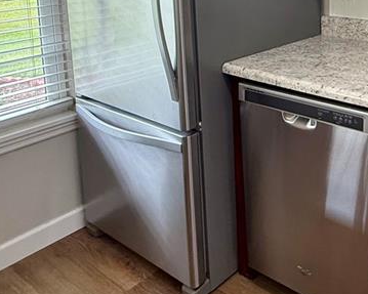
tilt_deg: -5.0
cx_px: 400
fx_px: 425
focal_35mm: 39
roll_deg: -0.4
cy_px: -11
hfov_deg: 39.0
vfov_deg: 34.2
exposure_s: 1/60
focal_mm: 2.22
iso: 250
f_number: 2.2
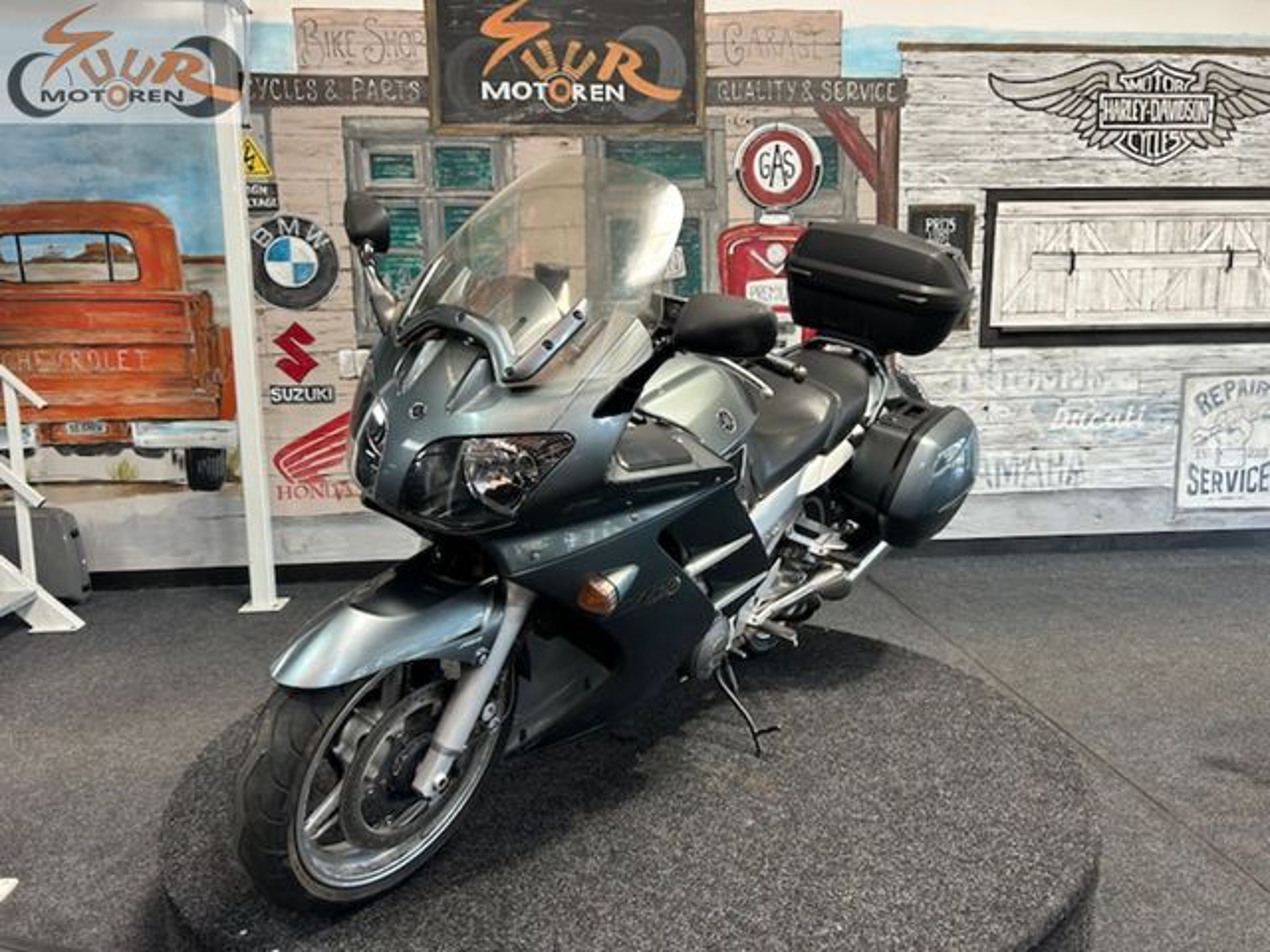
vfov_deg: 53.1
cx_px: 635
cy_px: 476
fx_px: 954
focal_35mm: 26
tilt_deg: -4.4
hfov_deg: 67.3
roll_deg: +0.4
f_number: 1.5
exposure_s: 1/100
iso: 100
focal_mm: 5.7
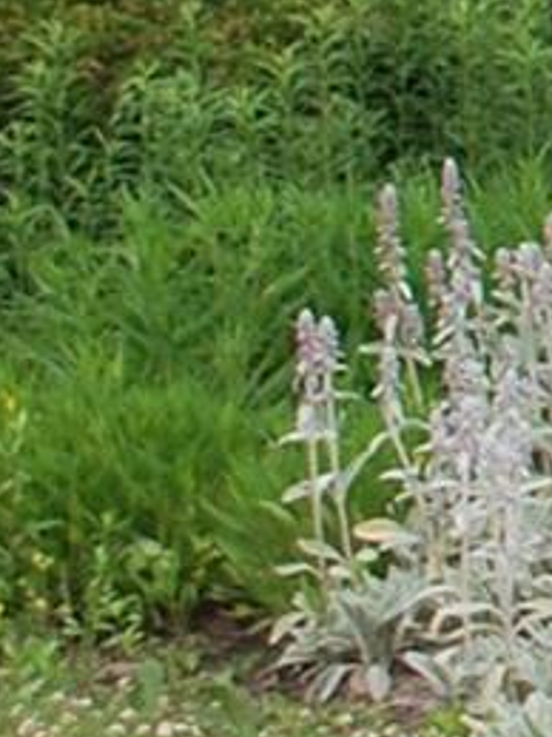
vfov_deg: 6.5
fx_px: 6320
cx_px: 2672
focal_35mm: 297
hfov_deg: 4.4
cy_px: -689
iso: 110
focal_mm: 26
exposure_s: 1/125
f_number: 5.6
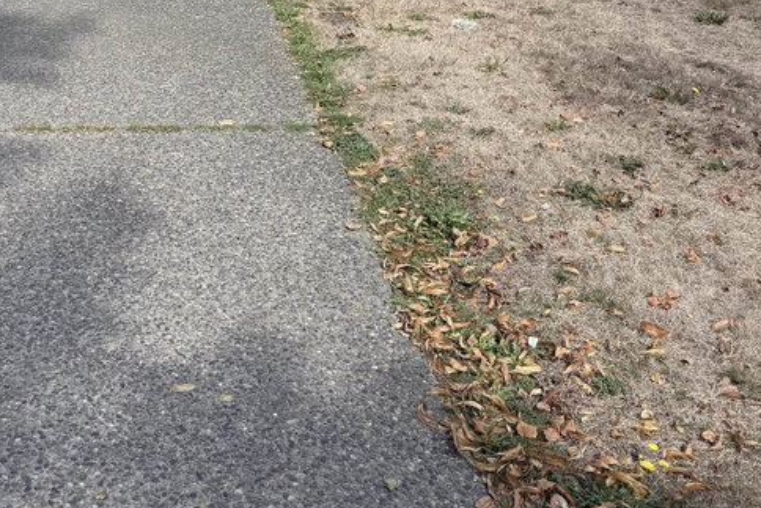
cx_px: 266
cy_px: -180
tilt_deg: -2.1
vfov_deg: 21.8
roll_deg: -1.0
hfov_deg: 35.9
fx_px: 1163
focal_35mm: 55
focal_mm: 6.76
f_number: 1.78
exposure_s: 1/4975
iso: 80
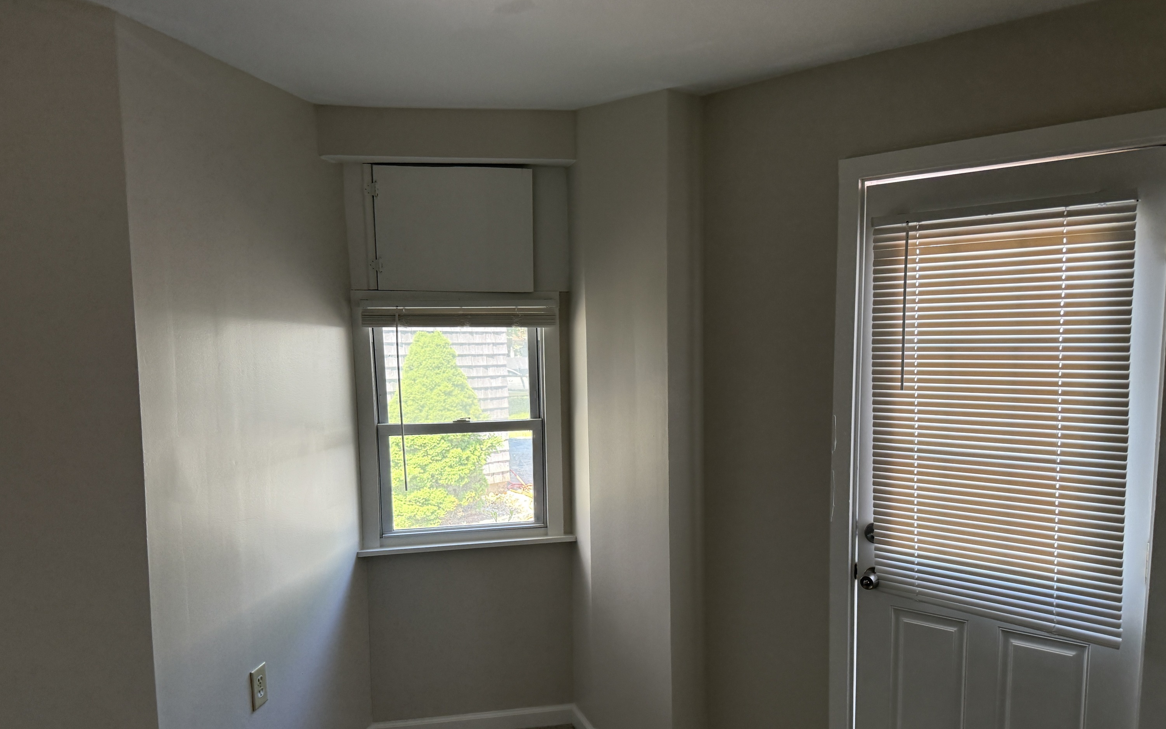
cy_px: 437
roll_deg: -1.6
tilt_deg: -5.3
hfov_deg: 70.4
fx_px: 826
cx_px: 584
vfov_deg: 47.3
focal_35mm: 26
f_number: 1.78
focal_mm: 6.76
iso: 160
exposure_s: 1/121
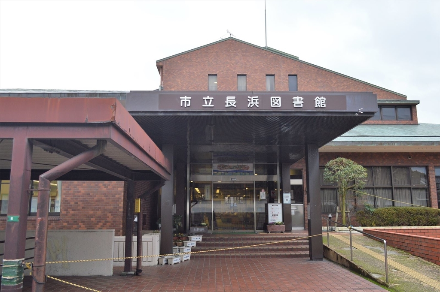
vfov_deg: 43.5
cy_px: 146
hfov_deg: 62.0
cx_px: 220
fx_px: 366
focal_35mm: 30
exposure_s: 1/125
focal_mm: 20
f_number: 5.6
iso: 400
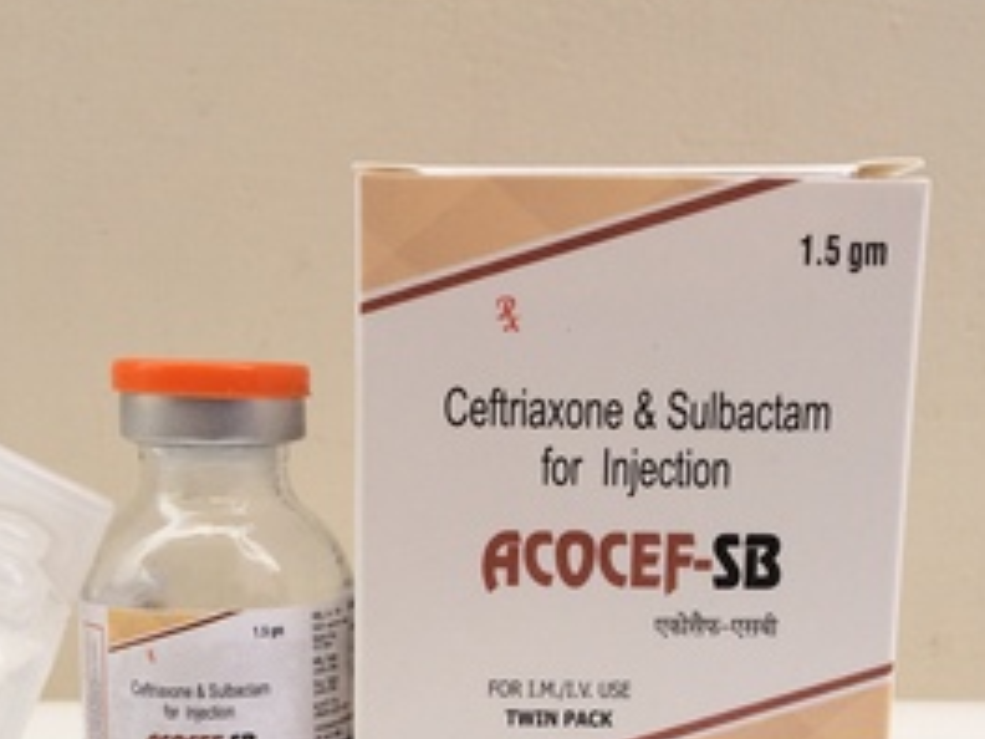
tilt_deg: -7.5
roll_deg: -1.8
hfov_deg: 34.9
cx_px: 474
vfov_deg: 25.8
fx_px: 1565
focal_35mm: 55
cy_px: 644
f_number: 2.2
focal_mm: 4.15
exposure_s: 1/1208
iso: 32
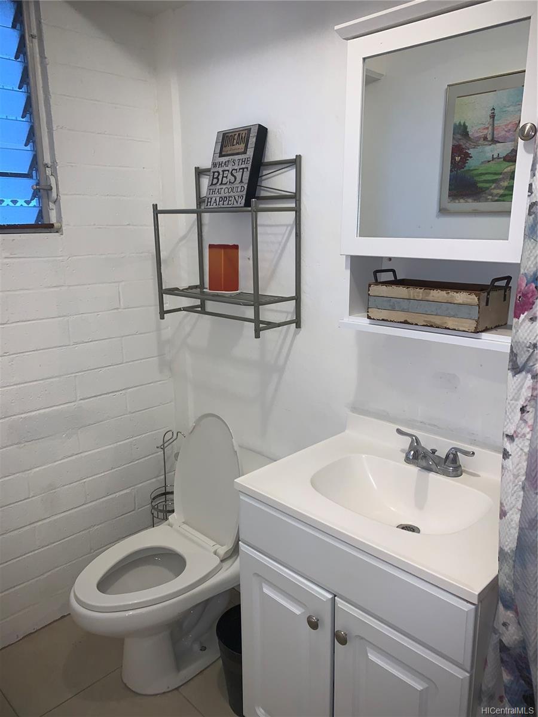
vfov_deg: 67.3
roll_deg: +0.4
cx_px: 269
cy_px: 358
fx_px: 539
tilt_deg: -12.5
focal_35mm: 26
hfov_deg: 53.1
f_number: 1.8
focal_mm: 4.25
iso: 50
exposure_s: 1/17
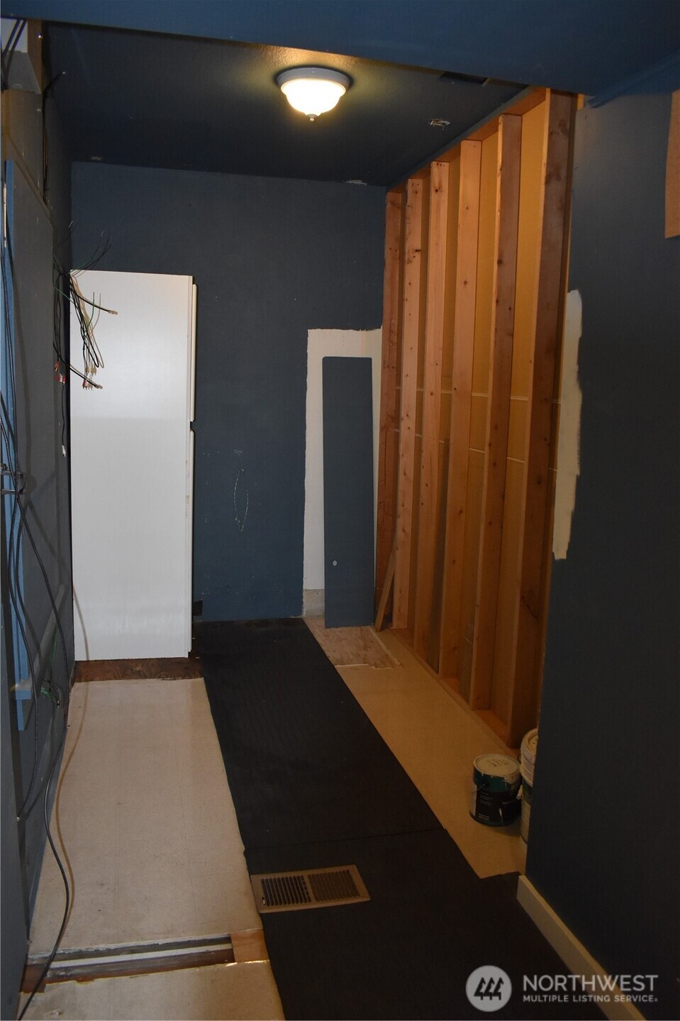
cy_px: 510
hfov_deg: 47.9
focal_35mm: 27
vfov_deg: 67.4
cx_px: 340
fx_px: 765
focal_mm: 18
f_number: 3.5
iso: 2000
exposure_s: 1/60
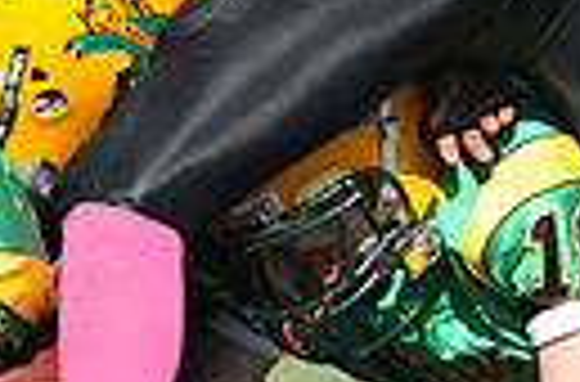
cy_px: -312
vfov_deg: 0.7
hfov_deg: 1.0
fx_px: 32586
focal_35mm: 2030
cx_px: 292
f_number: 7.1
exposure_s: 1/500
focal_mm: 300
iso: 200
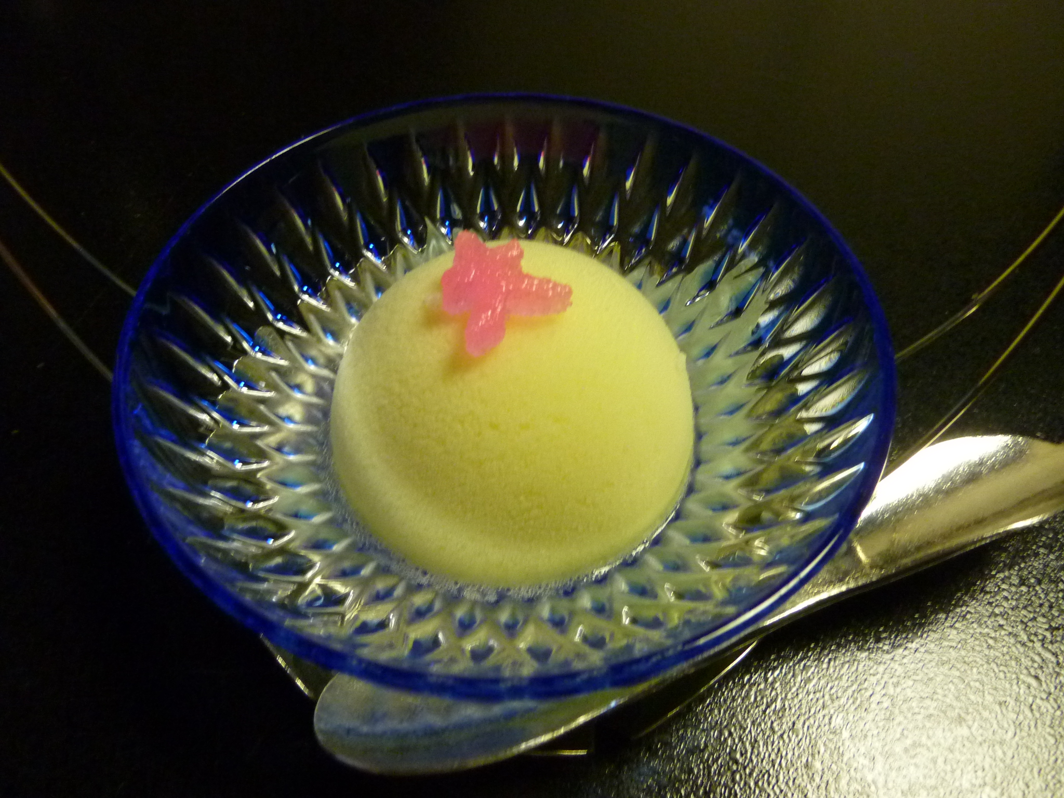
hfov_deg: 69.4
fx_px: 768
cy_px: 399
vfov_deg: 54.9
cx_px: 532
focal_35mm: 25
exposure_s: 1/13
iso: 400
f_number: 3.3
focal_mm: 4.1
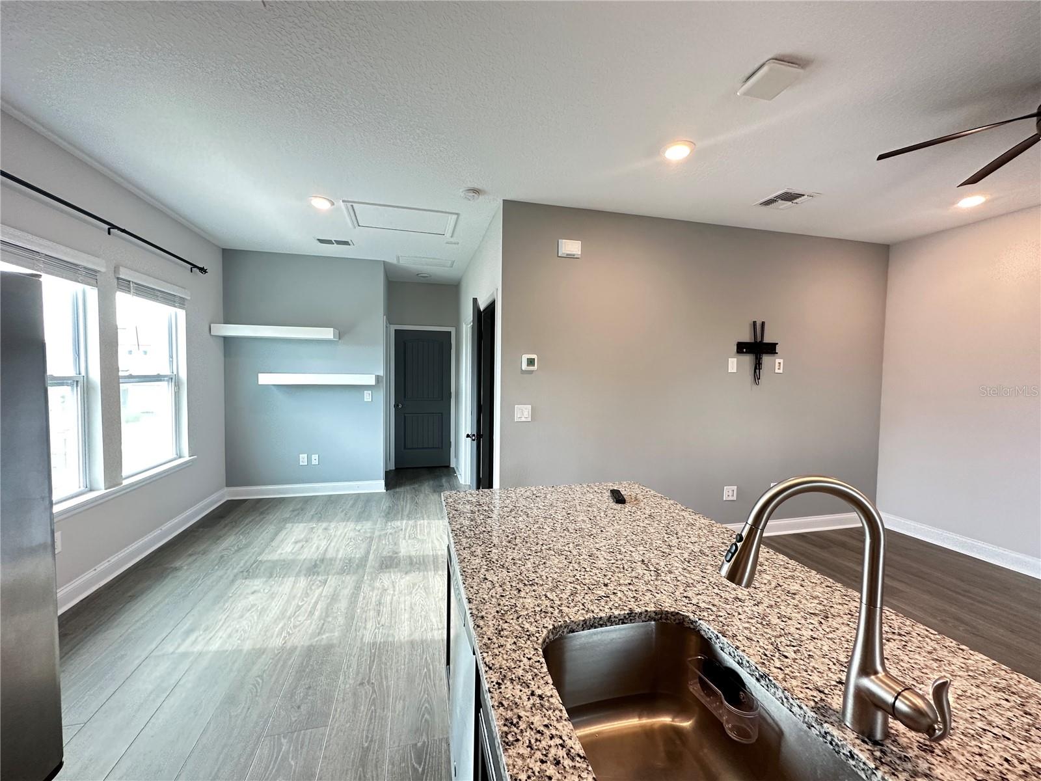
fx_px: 421
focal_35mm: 14
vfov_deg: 85.7
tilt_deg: -2.8
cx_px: 520
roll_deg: -1.3
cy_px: 390
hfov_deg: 102.1
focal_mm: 2.22
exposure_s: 1/60
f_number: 2.2
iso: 200
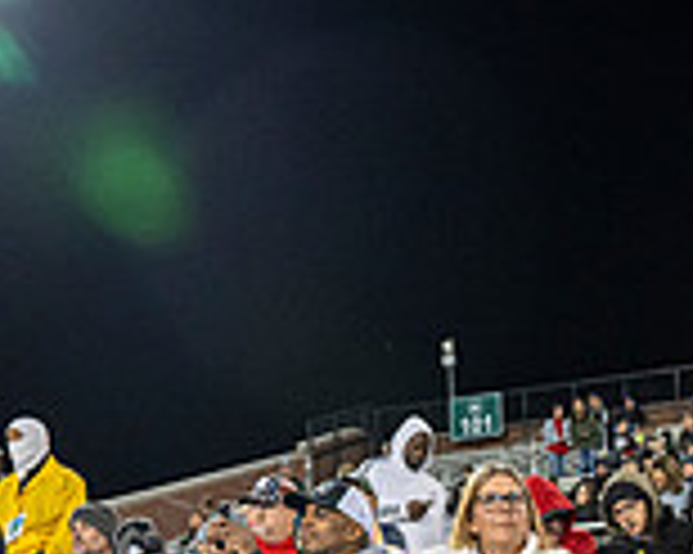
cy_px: 795
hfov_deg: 21.4
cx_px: 760
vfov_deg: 16.6
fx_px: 1742
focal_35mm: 85
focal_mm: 24
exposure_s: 1/500
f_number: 3.2
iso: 2000
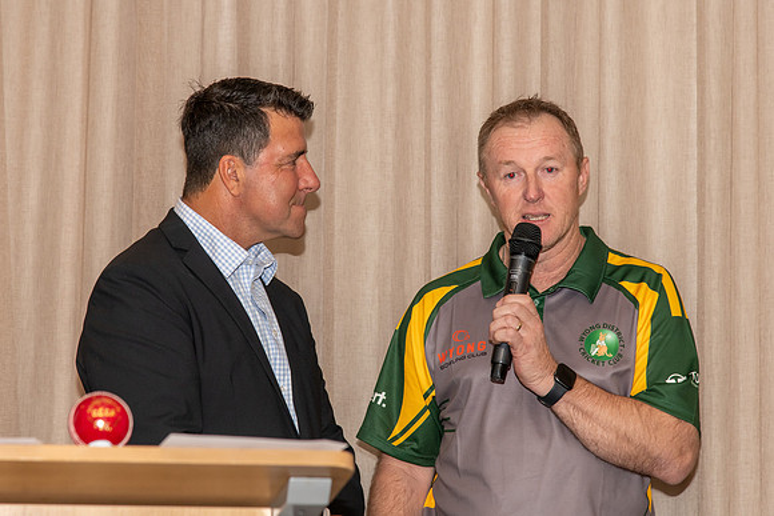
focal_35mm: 134
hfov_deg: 15.3
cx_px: 357
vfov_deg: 10.2
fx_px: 2888
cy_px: 233
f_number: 5.6
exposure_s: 1/60
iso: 800
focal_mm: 120
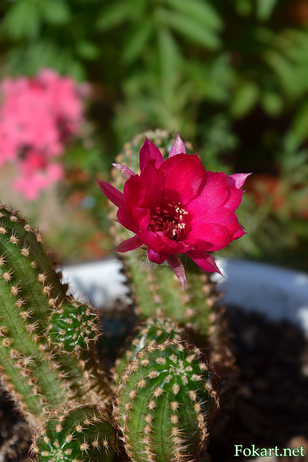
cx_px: 154
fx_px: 962
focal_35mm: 75
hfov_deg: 18.2
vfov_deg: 27.0
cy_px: 231
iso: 100
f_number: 8
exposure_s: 1/250
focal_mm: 50
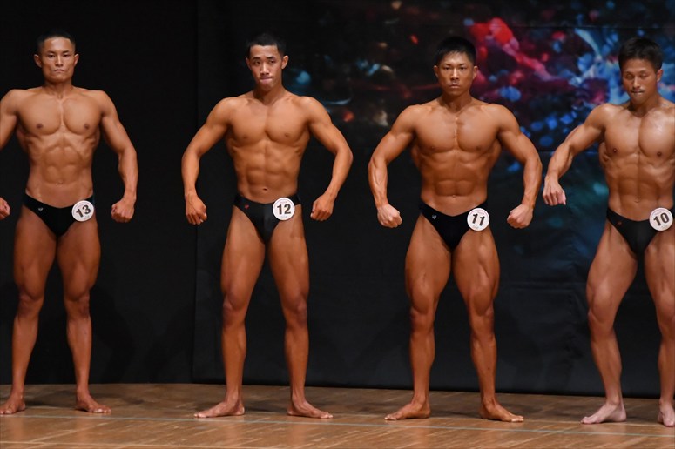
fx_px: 6466
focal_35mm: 345
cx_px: 338
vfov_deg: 4.0
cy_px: 224
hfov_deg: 6.0
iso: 6400
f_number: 5.6
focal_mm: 230
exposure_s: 1/400
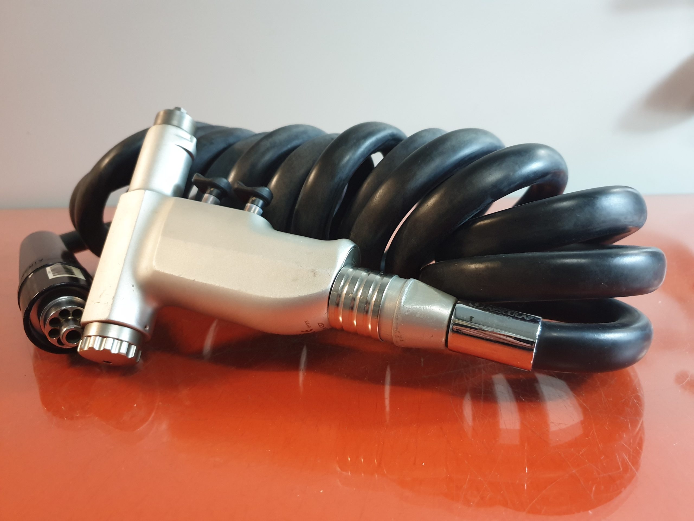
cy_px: 260
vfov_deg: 53.1
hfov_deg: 67.3
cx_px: 347
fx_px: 521
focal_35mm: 26
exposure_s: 1/50
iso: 400
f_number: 1.5
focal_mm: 4.3
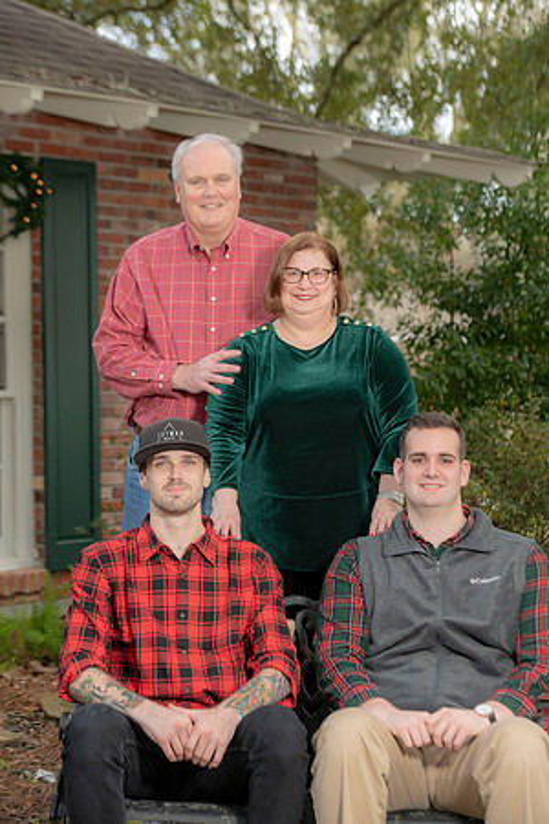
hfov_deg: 14.4
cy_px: 412
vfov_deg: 21.5
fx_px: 2173
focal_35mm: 95
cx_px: 274
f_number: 5
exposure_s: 1/200
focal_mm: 95
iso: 320
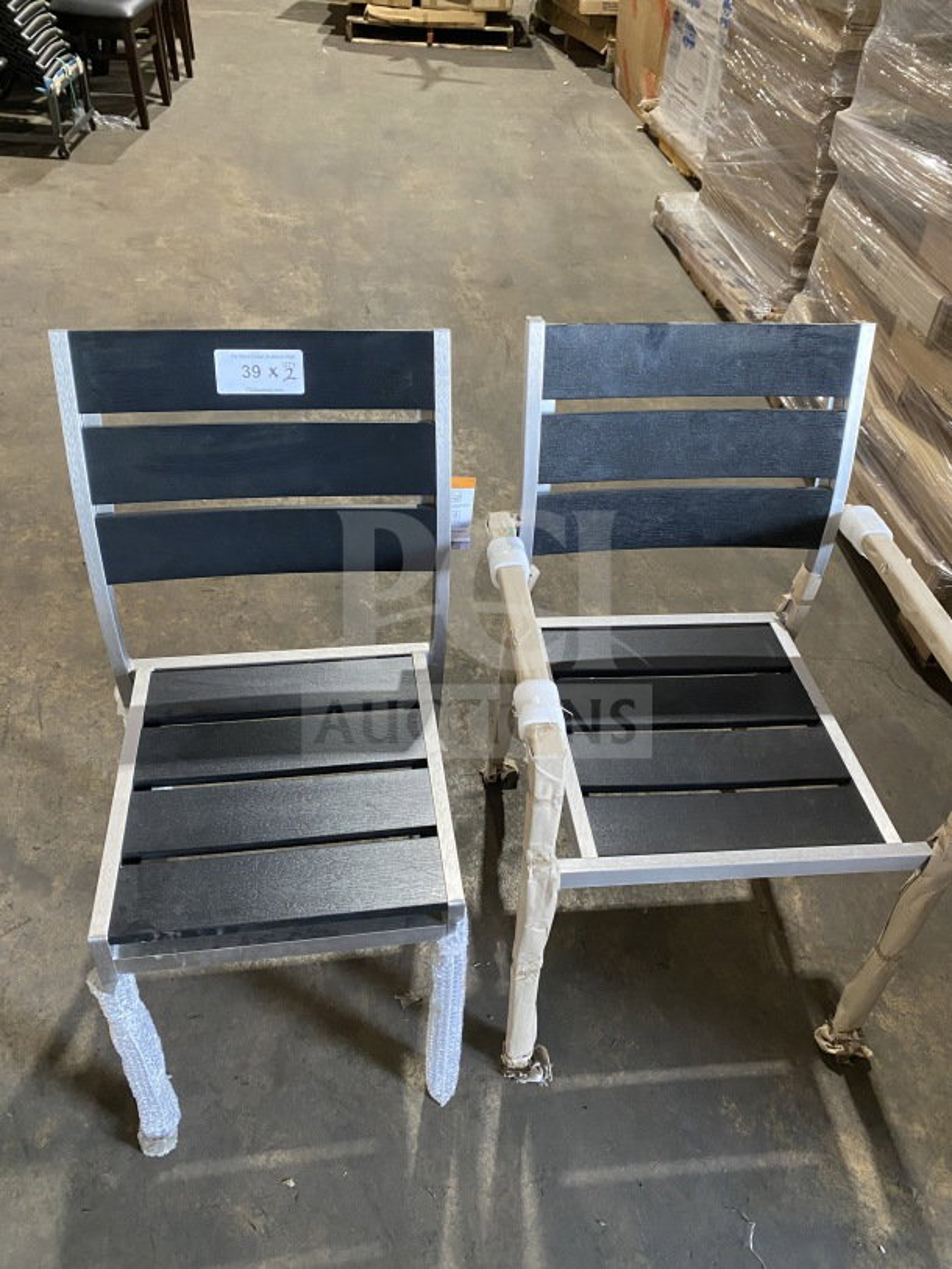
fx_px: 953
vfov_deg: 67.3
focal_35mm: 26
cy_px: 634
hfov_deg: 53.1
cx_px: 476
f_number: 1.8
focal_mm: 4.25
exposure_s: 1/60
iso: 500
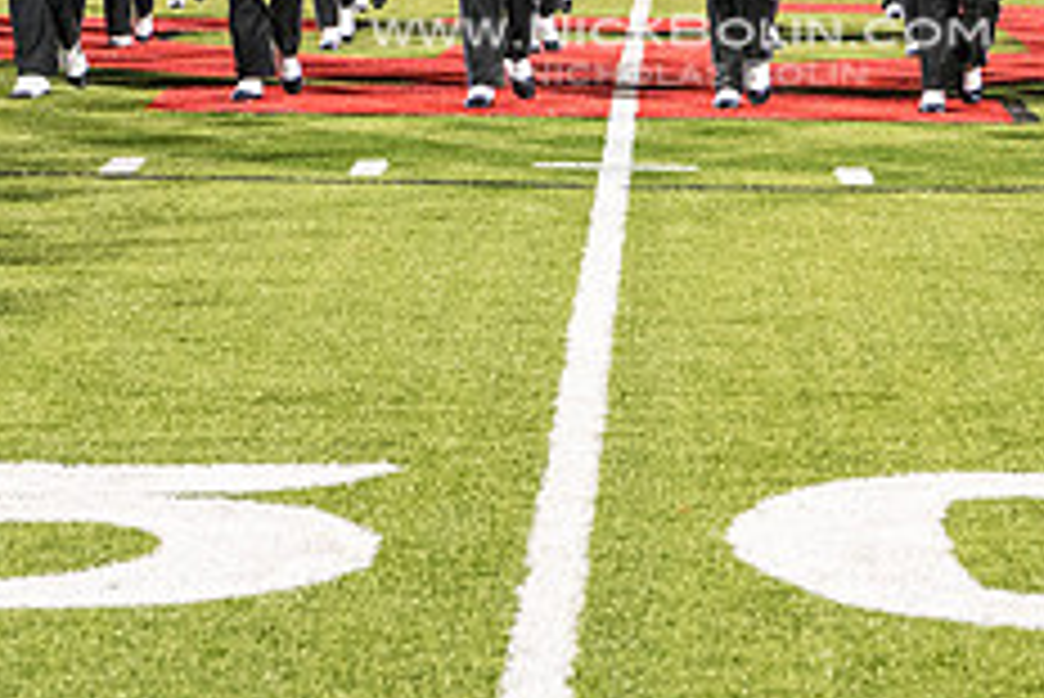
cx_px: 680
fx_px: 5078
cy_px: -128
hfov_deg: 11.7
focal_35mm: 175
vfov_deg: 7.8
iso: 5000
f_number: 5.6
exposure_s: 1/200
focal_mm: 70
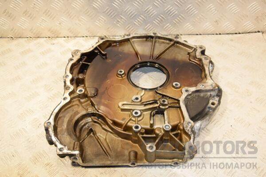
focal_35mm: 39
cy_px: 88
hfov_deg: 49.6
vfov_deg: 34.2
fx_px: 288
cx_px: 133
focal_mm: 26
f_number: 5.6
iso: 800
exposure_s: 1/200
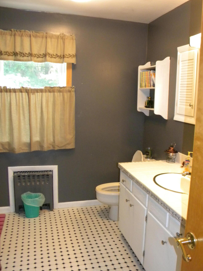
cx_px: 105
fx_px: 250
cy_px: 137
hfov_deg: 44.2
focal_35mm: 32
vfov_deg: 56.8
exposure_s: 1/8
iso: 400
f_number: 3.5
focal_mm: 5
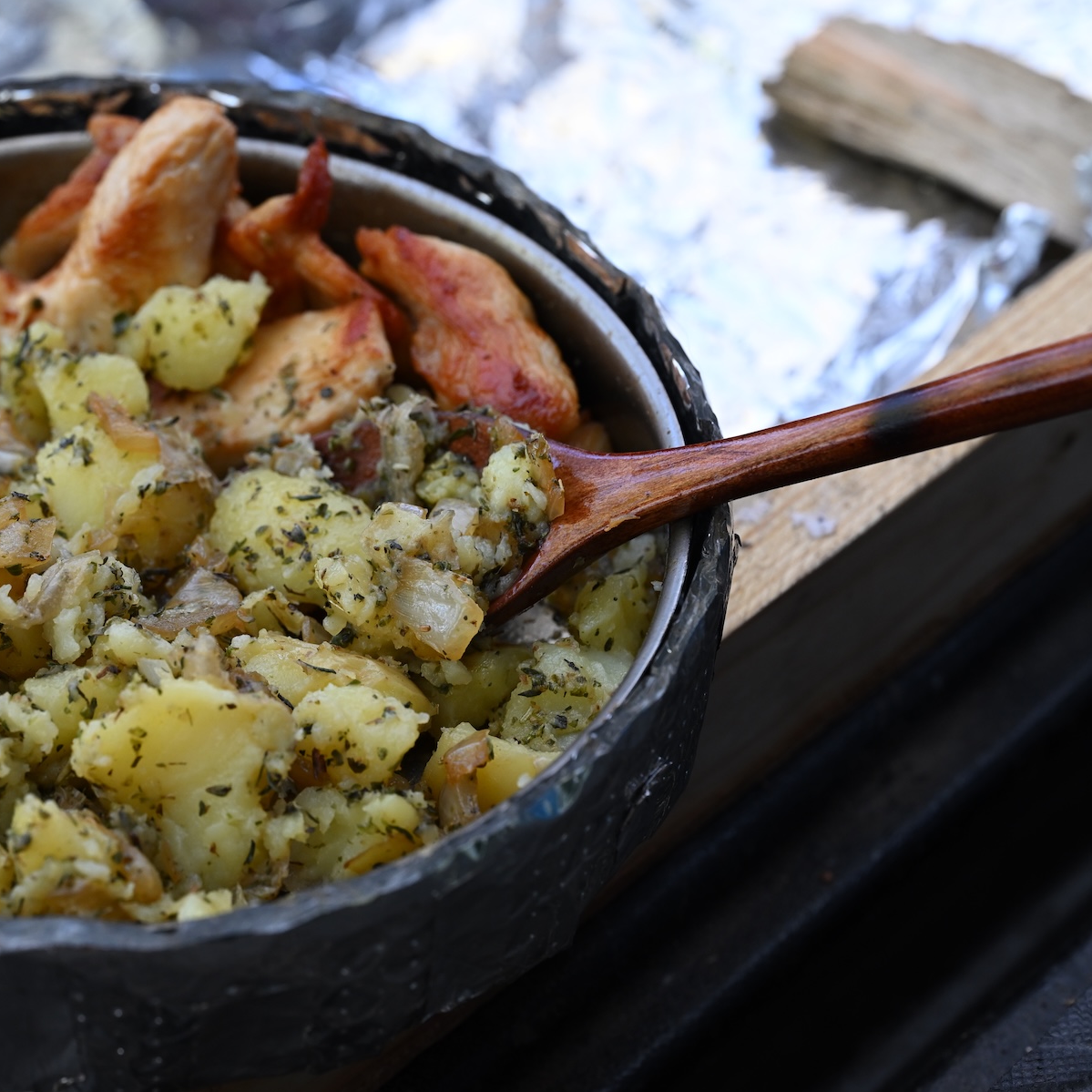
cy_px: 547
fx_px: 4818
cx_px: 273
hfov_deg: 12.9
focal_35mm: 135
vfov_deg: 12.9
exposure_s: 1/200
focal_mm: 105
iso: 800
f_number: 6.3
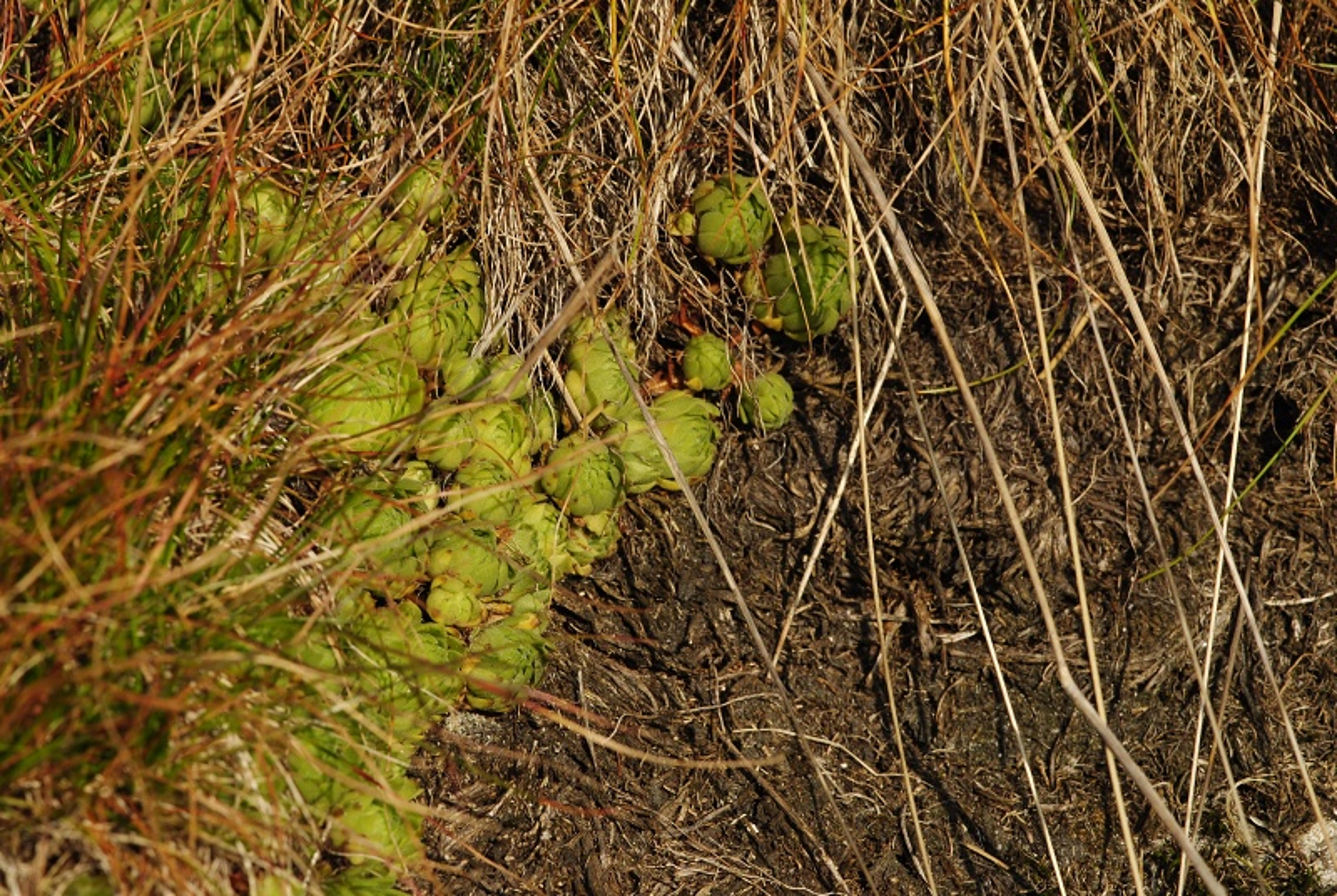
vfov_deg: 10.8
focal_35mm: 128
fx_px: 4742
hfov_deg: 16.0
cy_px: 448
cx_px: 668
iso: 100
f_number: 11
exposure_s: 1/125
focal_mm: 85
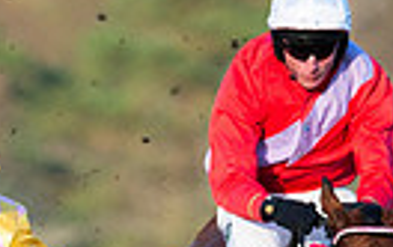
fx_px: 21543
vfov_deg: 0.7
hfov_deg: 1.0
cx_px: 92
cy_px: 601
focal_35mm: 2008
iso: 800
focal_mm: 400
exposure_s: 1/2500
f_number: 4.5
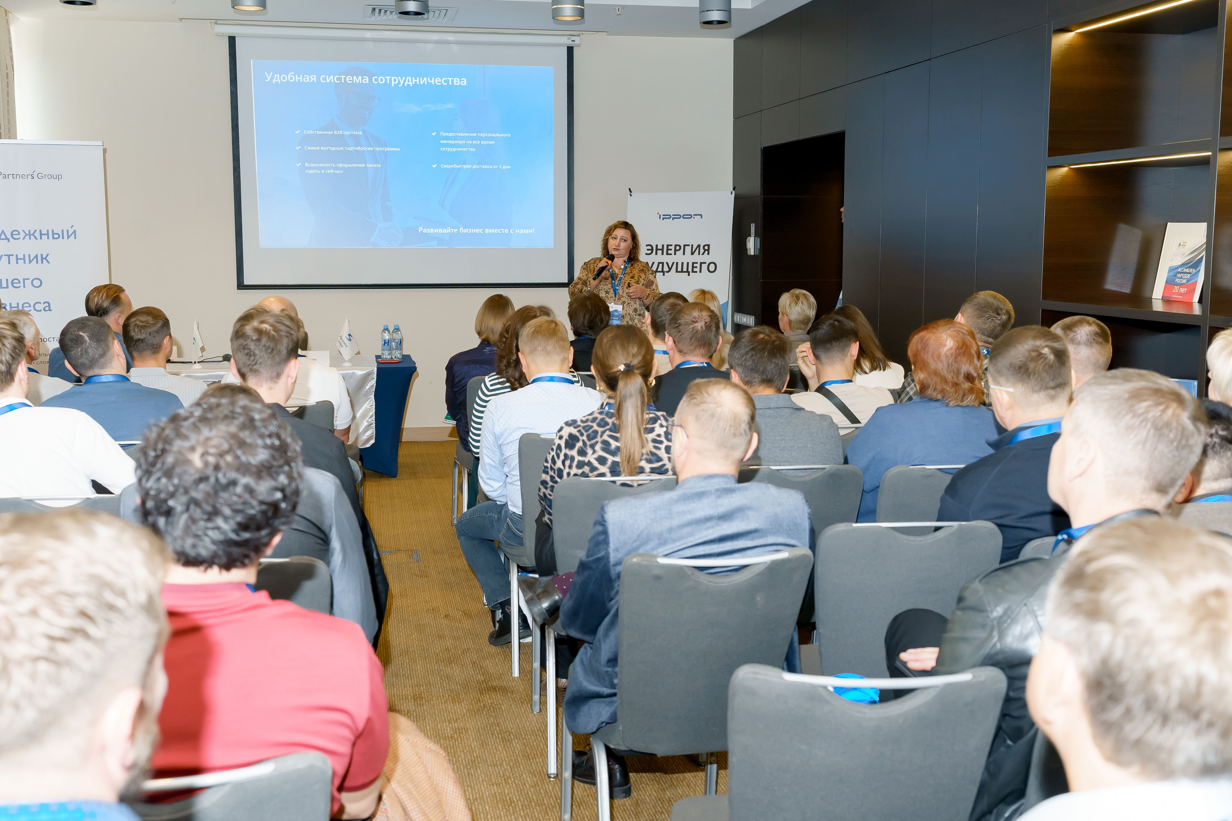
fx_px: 1257
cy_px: 410
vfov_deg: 36.2
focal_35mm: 37
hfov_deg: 52.2
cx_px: 616
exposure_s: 1/125
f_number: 4.5
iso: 1600
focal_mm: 35
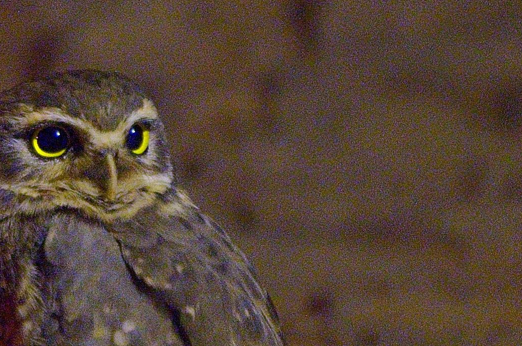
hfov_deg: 1.4
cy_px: 89
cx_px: -486
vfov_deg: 1.0
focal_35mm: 1426
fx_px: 20636
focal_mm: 200
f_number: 2.8
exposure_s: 1/10
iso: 1600
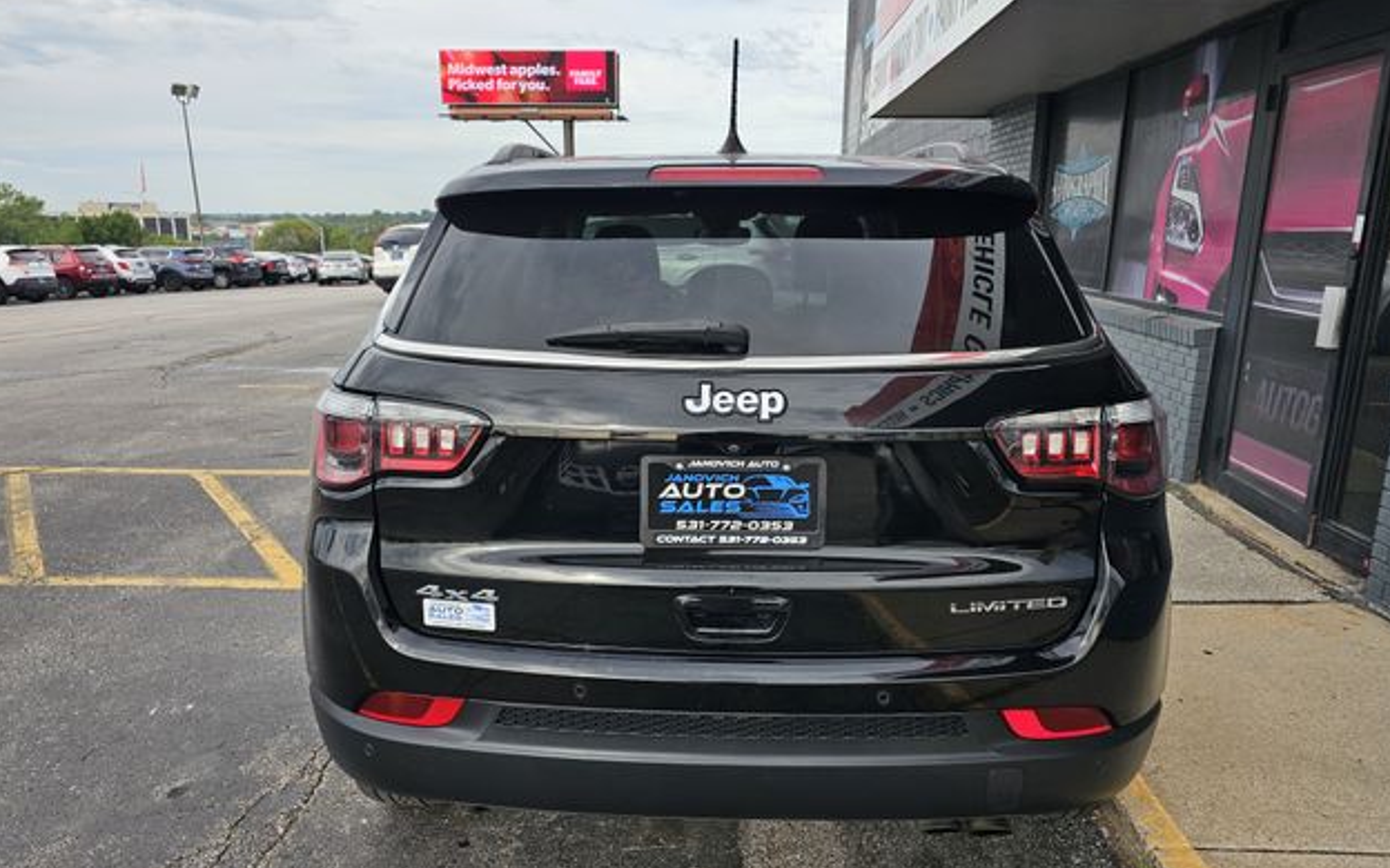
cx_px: 702
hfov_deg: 72.5
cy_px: 441
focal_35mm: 25
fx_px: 947
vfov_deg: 49.3
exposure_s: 1/260
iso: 10
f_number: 1.7
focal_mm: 6.3
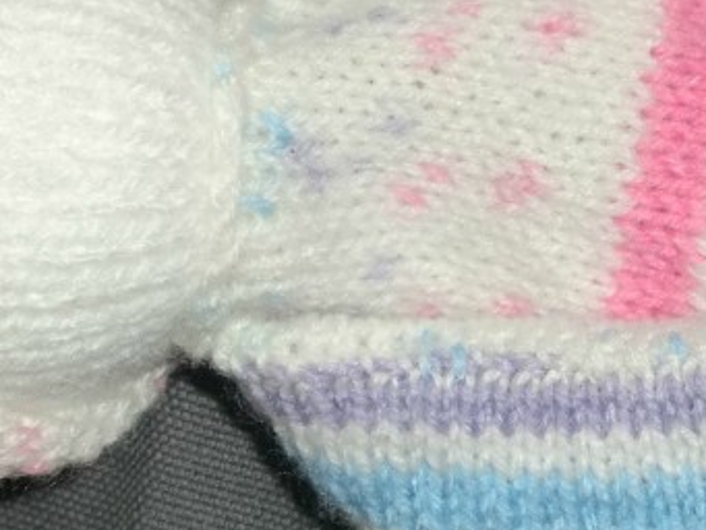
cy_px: 164
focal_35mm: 105
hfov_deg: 18.5
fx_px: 2142
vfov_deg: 14.1
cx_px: 580
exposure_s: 1/60
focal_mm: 6.3
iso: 64
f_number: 3.1
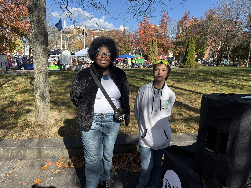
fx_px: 174
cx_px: 126
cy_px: 94
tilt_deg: -12.7
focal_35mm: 24
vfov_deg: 56.8
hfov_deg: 71.6
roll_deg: -1.8
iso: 100
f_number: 1.78
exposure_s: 1/3425
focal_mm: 6.76
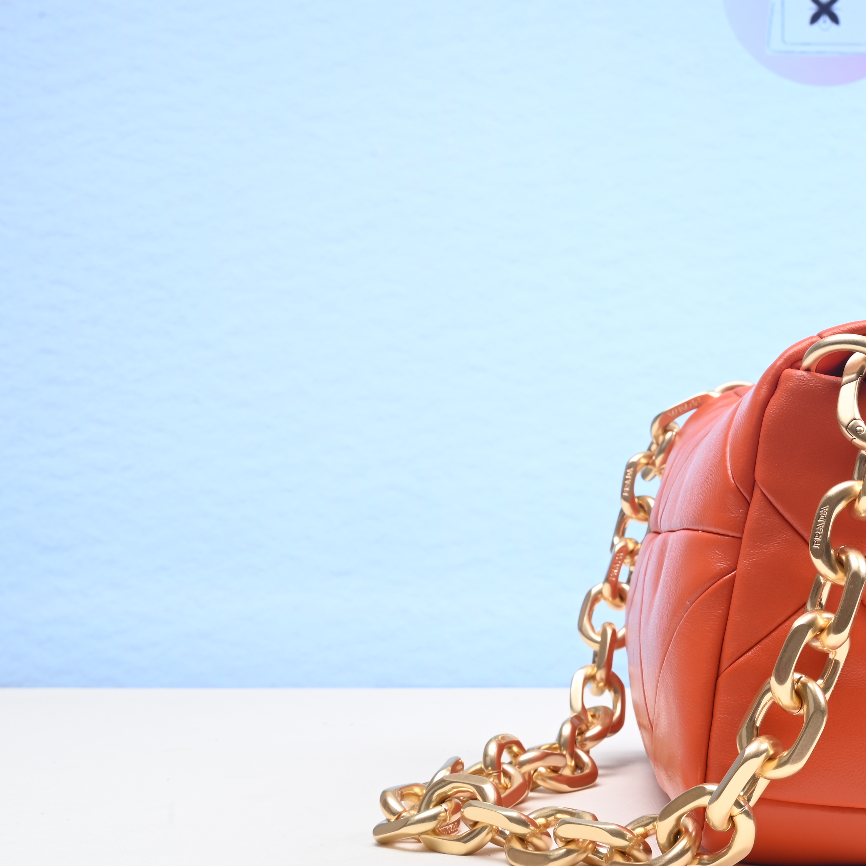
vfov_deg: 26.1
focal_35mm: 66
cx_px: 767
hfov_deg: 25.4
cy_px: 427
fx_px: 1868
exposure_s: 1/2
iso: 100
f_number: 16
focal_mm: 38
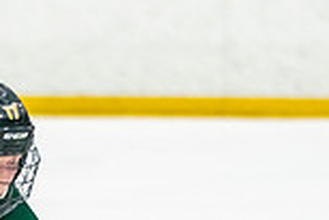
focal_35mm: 991
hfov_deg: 2.1
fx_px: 9065
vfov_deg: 1.4
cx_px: -38
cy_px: 443
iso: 800
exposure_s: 1/640
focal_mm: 130
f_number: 2.8
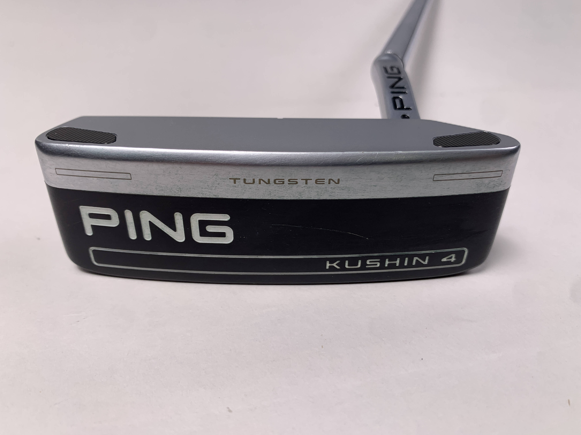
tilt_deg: -35.7
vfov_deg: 53.1
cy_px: 218
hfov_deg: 67.3
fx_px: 436
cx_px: 290
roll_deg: -1.7
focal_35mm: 26
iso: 25
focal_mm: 4.25
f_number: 1.8
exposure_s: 1/263
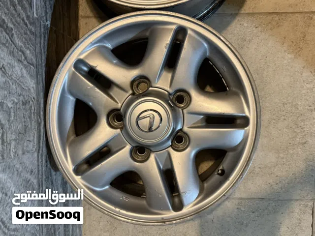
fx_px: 218
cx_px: 158
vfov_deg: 56.8
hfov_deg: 71.6
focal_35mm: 24
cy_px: 118
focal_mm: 6.76
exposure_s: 1/42
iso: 800
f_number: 1.78
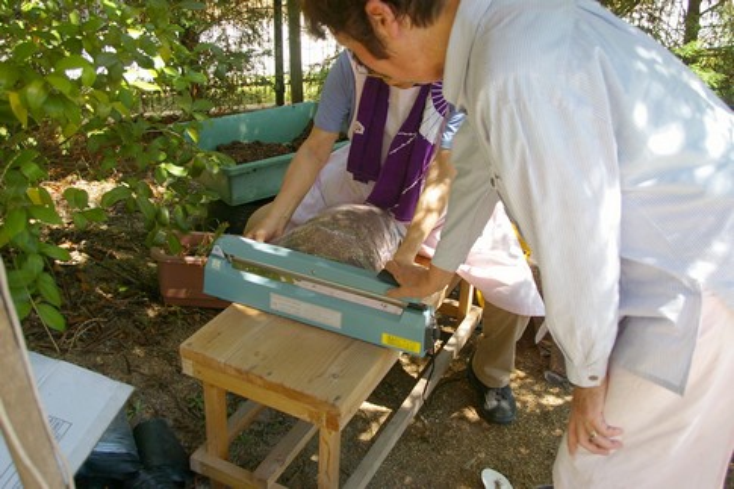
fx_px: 764
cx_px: 367
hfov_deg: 51.3
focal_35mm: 38
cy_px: 244
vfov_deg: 35.5
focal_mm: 25
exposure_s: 1/125
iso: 200
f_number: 6.7
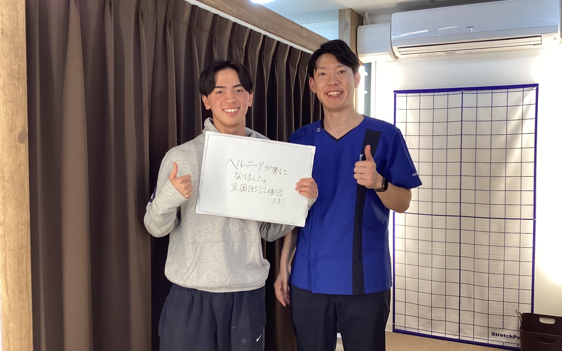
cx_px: 293
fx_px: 536
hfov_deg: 55.3
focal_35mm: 35
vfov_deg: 36.3
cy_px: 184
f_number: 2.4
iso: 80
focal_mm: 3.3
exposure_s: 1/50
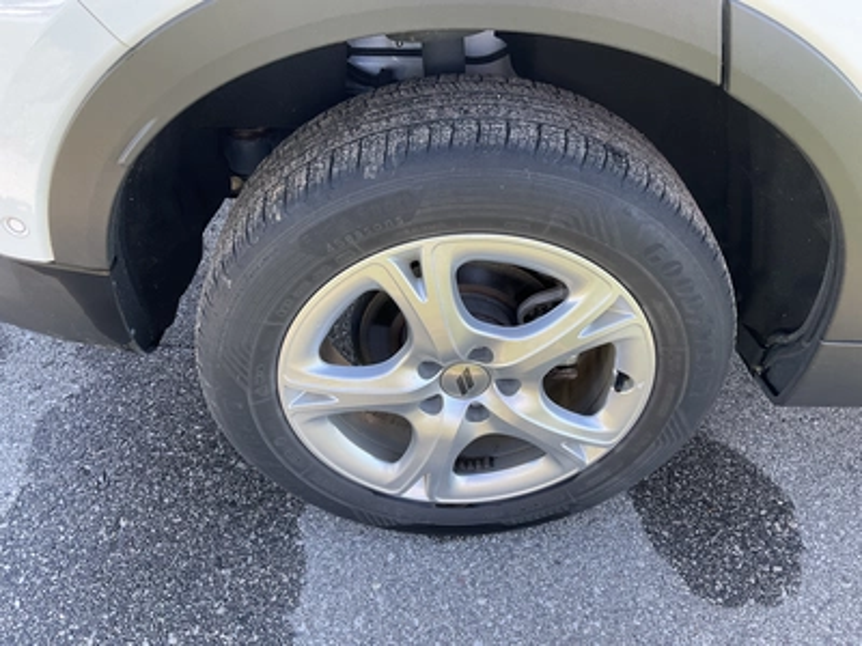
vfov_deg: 48.2
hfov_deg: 61.7
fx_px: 722
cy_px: 323
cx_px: 431
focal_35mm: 29
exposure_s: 1/122
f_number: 1.8
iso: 25
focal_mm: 3
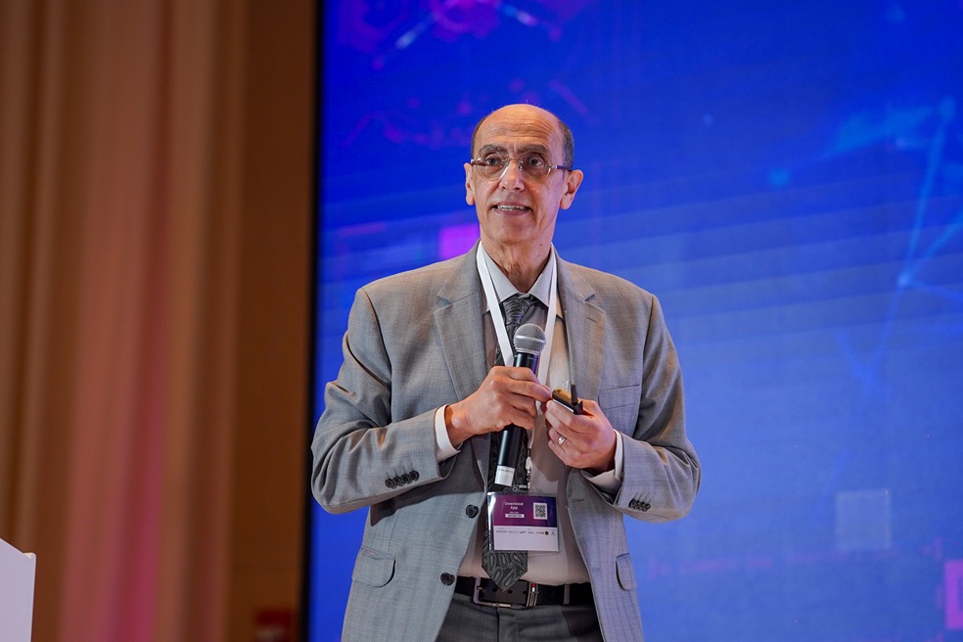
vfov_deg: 10.8
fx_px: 3397
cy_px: 321
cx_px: 482
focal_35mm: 127
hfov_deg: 16.1
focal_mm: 85
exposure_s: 1/400
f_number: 1.4
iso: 500
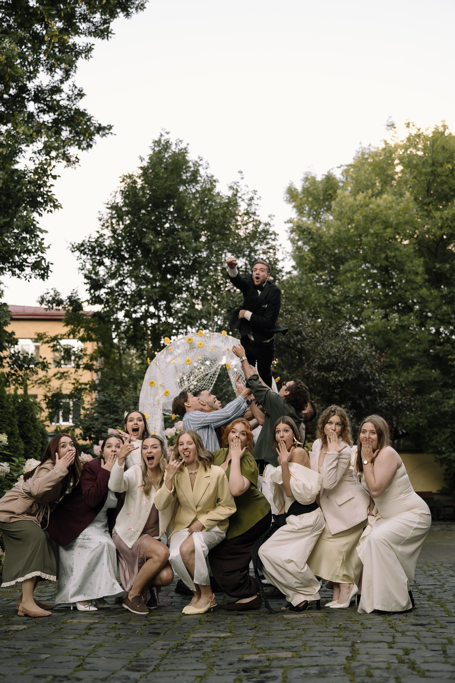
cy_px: 342
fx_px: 740
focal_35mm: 39
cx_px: 228
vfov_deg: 49.6
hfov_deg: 34.2
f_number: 2.2
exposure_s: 1/400
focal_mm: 39
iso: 200
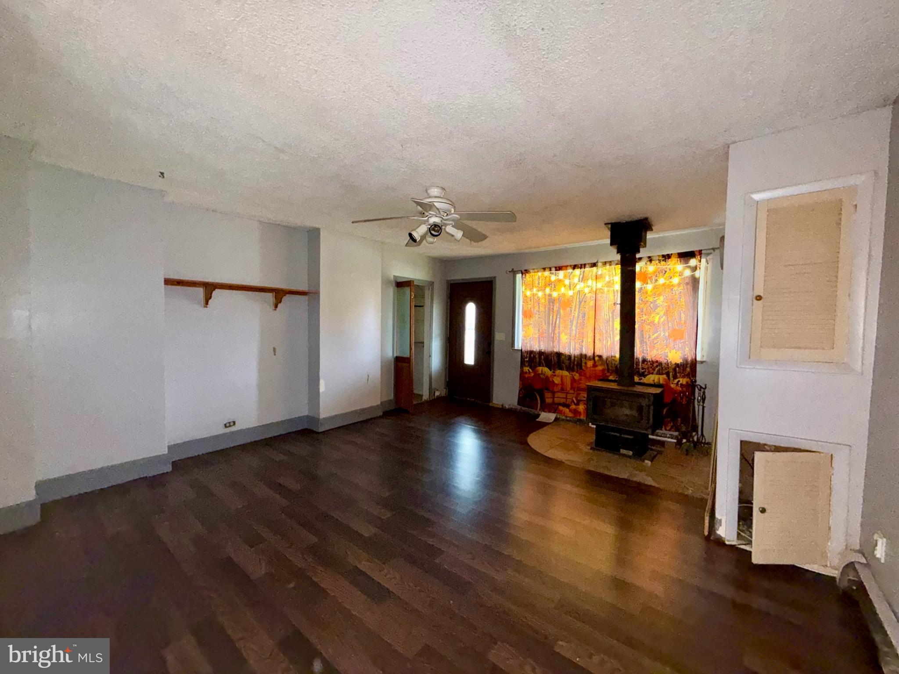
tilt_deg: -1.9
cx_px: 450
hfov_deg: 102.1
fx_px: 364
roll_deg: -1.3
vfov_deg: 85.7
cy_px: 337
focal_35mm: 14
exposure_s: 1/30
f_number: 2.2
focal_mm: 2.22
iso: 800
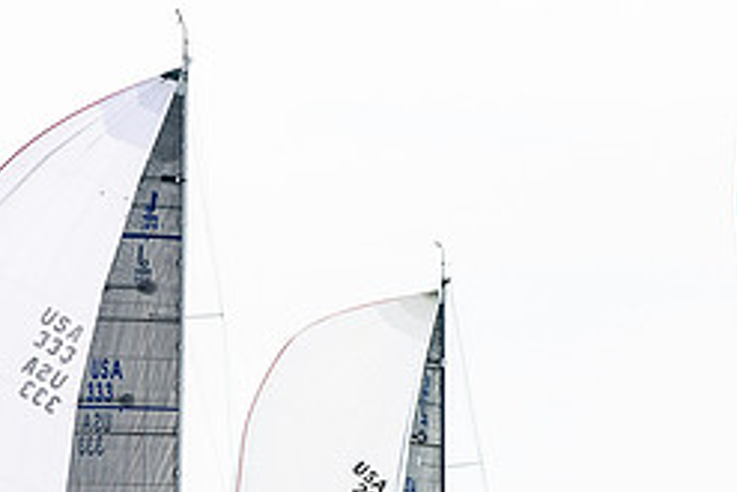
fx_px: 9136
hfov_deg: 4.6
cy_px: 468
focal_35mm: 446
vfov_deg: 3.1
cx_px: 43
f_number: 4
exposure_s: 1/3200
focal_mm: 145
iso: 250
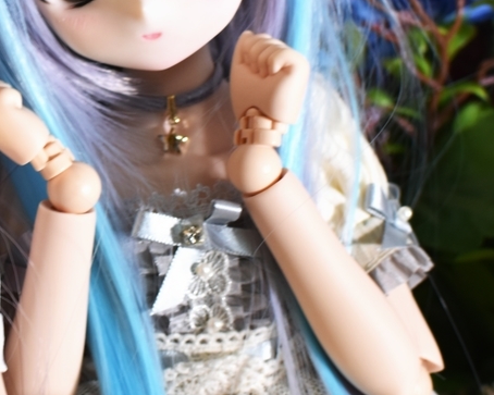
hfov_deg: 14.6
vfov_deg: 11.8
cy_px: 89
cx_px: 9
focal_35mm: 130
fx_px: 1904
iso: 400
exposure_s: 1/60
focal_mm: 35
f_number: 4
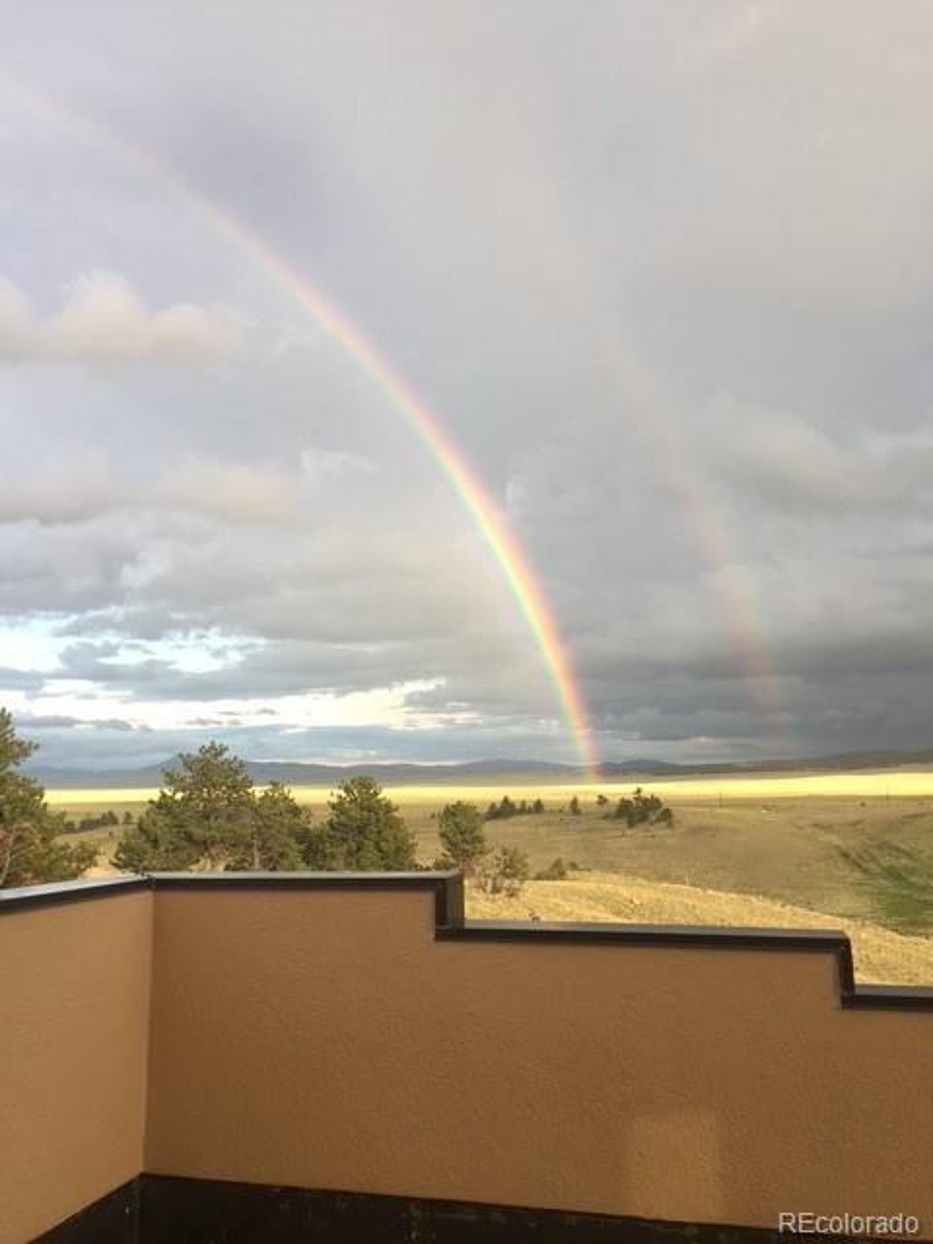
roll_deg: +0.2
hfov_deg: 48.2
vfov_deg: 61.7
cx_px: 466
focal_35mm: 29
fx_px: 1042
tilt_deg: +10.3
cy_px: 622
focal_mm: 4.15
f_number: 2.2
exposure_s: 1/128
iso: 32
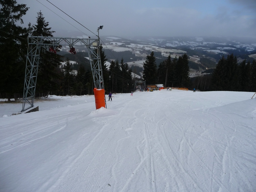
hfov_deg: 63.5
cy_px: 96
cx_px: 128
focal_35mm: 28
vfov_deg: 49.7
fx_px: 207
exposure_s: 1/1000
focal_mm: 4.7
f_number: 3.3
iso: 100
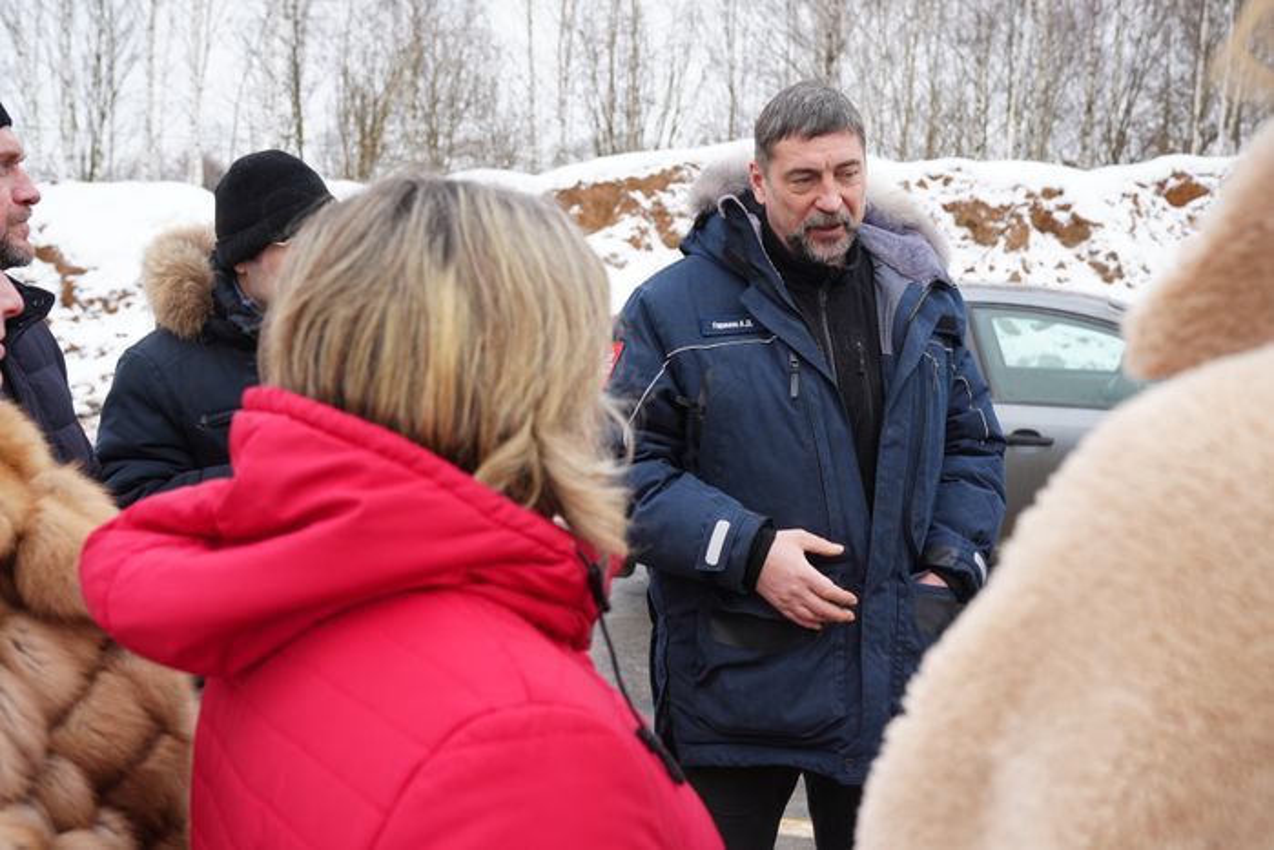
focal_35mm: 39
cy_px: 425
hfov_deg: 49.6
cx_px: 637
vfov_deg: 34.2
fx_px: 1380
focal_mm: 39
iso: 800
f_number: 5.6
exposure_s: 1/320
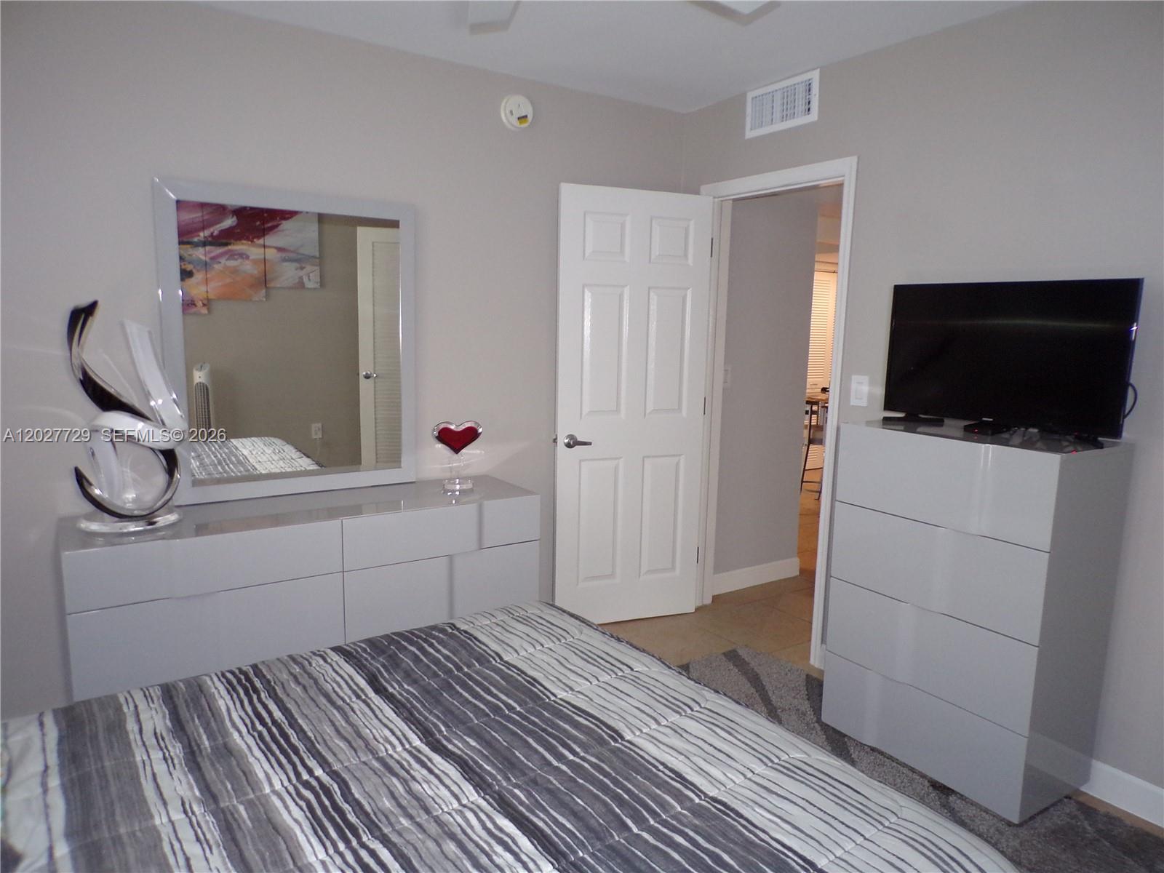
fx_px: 807
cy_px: 436
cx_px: 582
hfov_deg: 71.6
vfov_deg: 56.8
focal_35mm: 24
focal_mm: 4.3
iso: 200
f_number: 3
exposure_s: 1/34
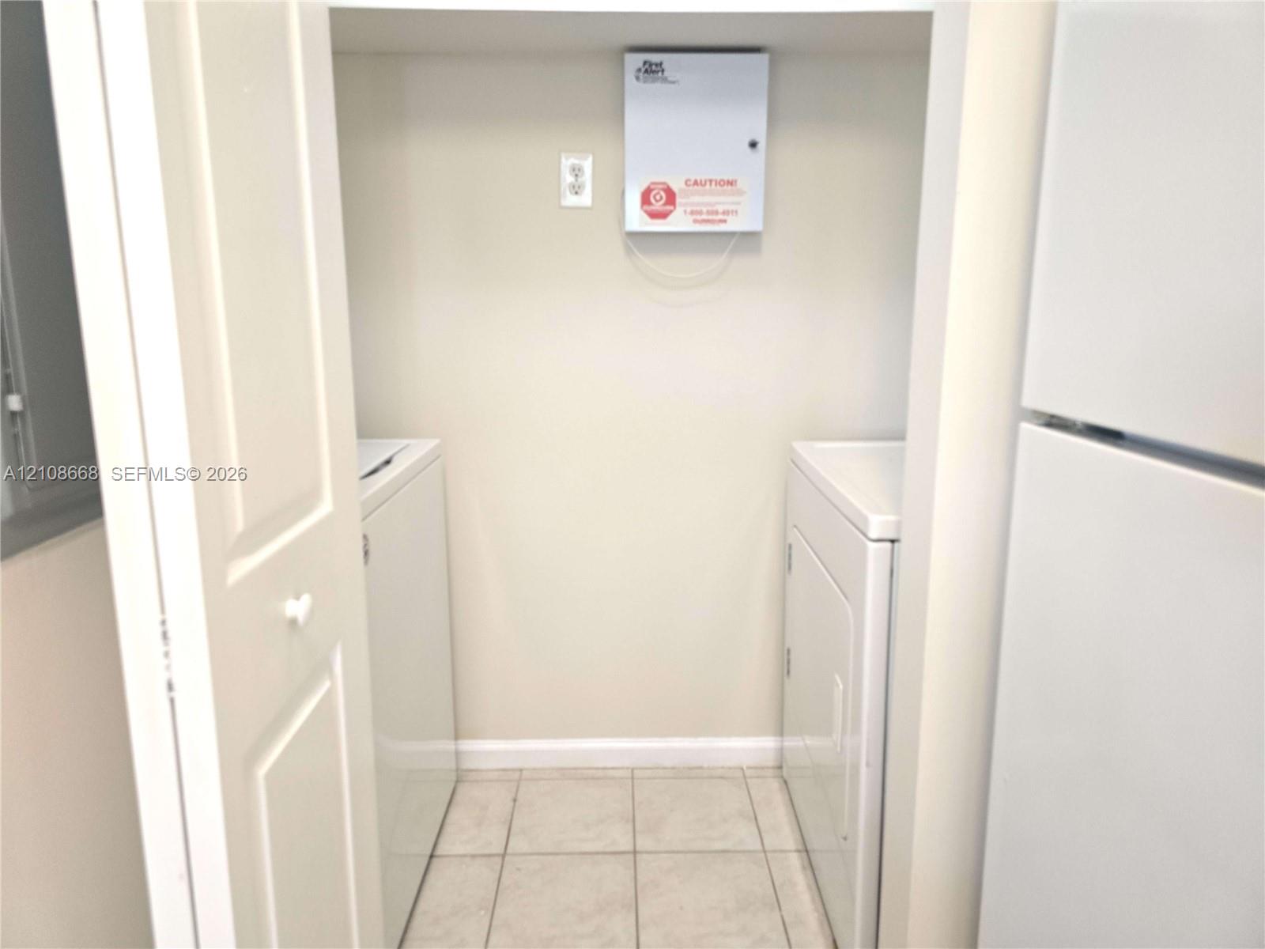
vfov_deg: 58.9
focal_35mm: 23
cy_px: 474
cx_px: 632
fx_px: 841
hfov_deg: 73.9
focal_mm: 6.3
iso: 400
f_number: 1.7
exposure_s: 1/120
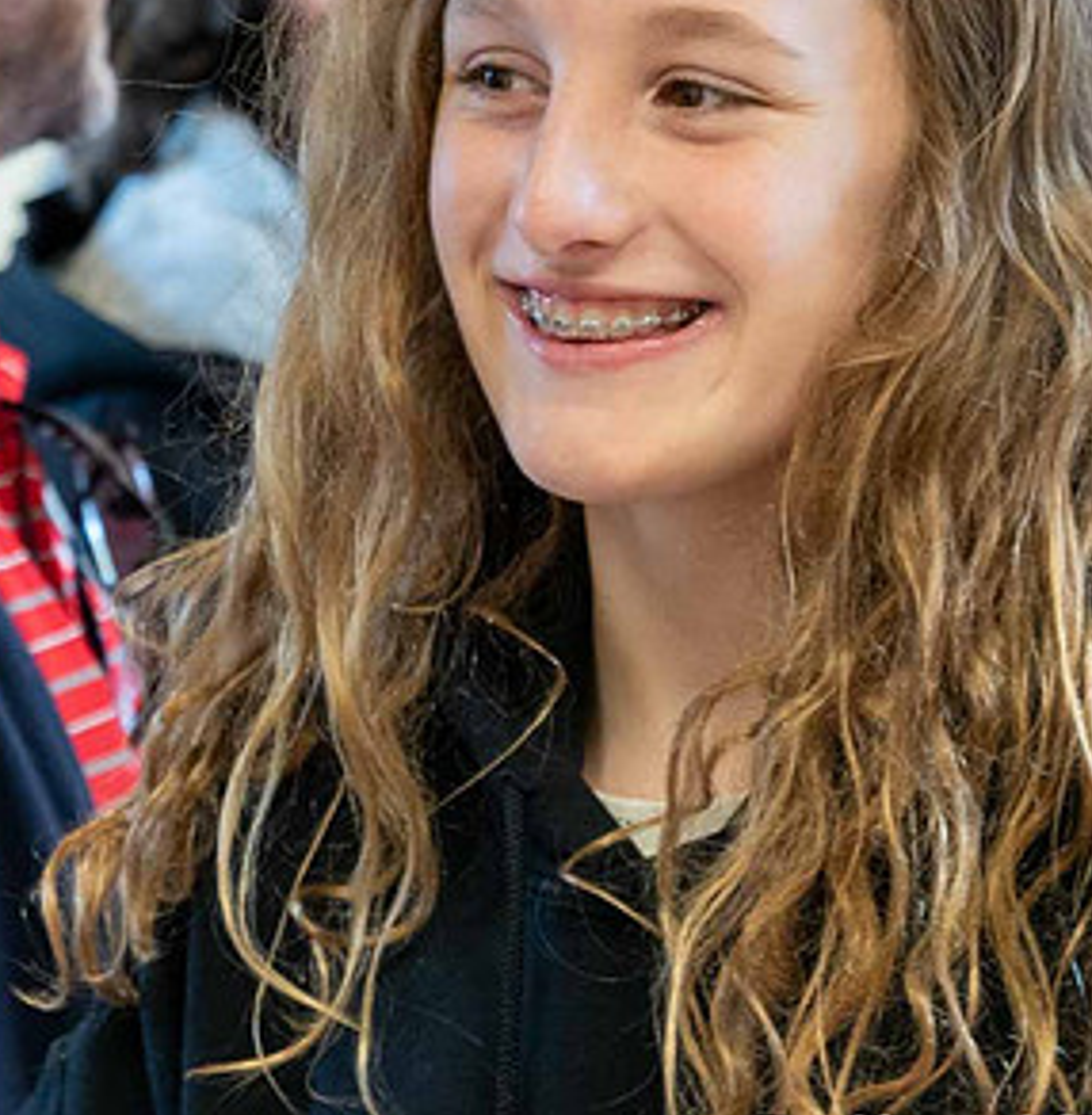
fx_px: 8331
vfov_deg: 7.6
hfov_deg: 7.5
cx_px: 243
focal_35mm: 231
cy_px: 248
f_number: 4.5
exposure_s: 1/80
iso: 1600
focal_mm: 56
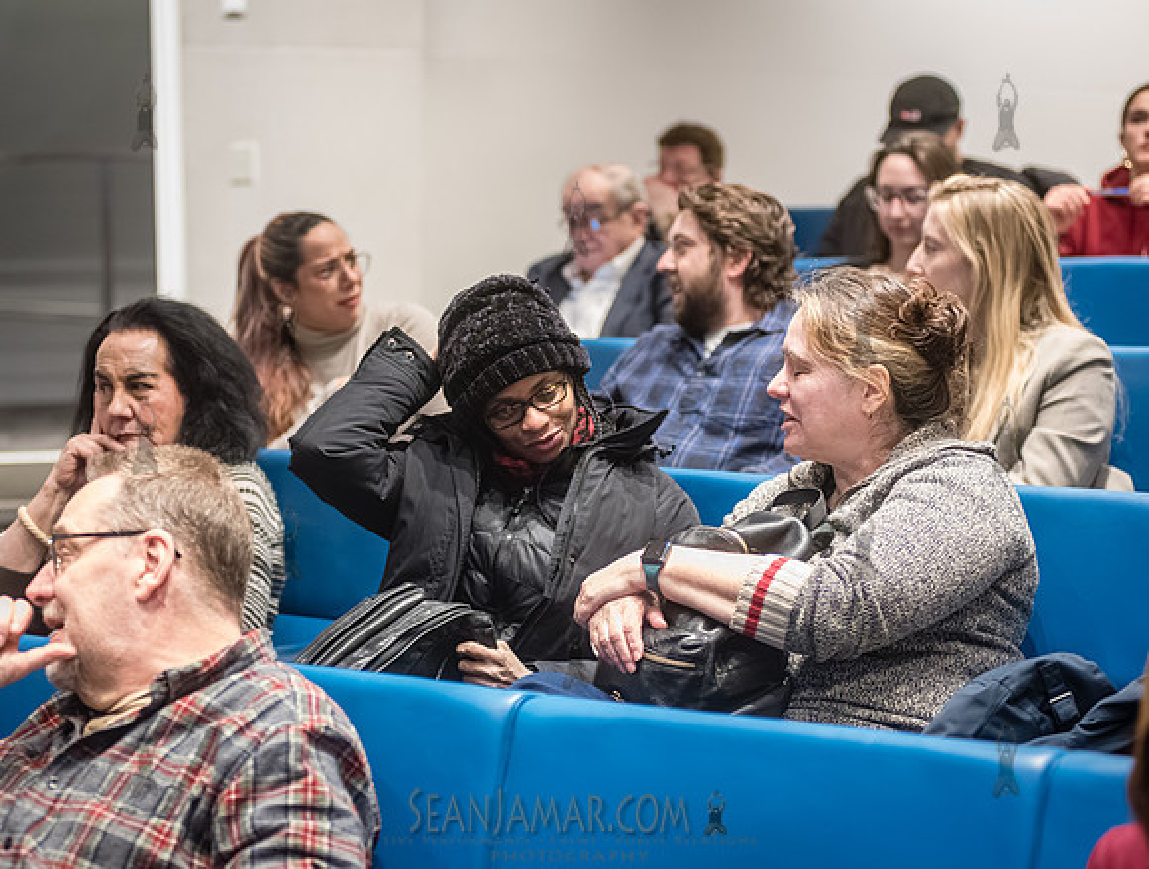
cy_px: 433
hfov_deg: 21.6
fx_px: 3010
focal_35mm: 90
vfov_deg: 16.4
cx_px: 560
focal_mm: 80
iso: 6400
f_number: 3.2
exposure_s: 1/250
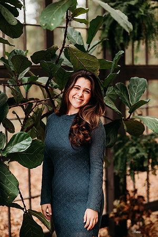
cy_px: 118
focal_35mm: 85
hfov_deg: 16.1
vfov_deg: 23.9
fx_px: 560
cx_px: 79
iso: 400
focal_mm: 85
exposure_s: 1/320
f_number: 2.2
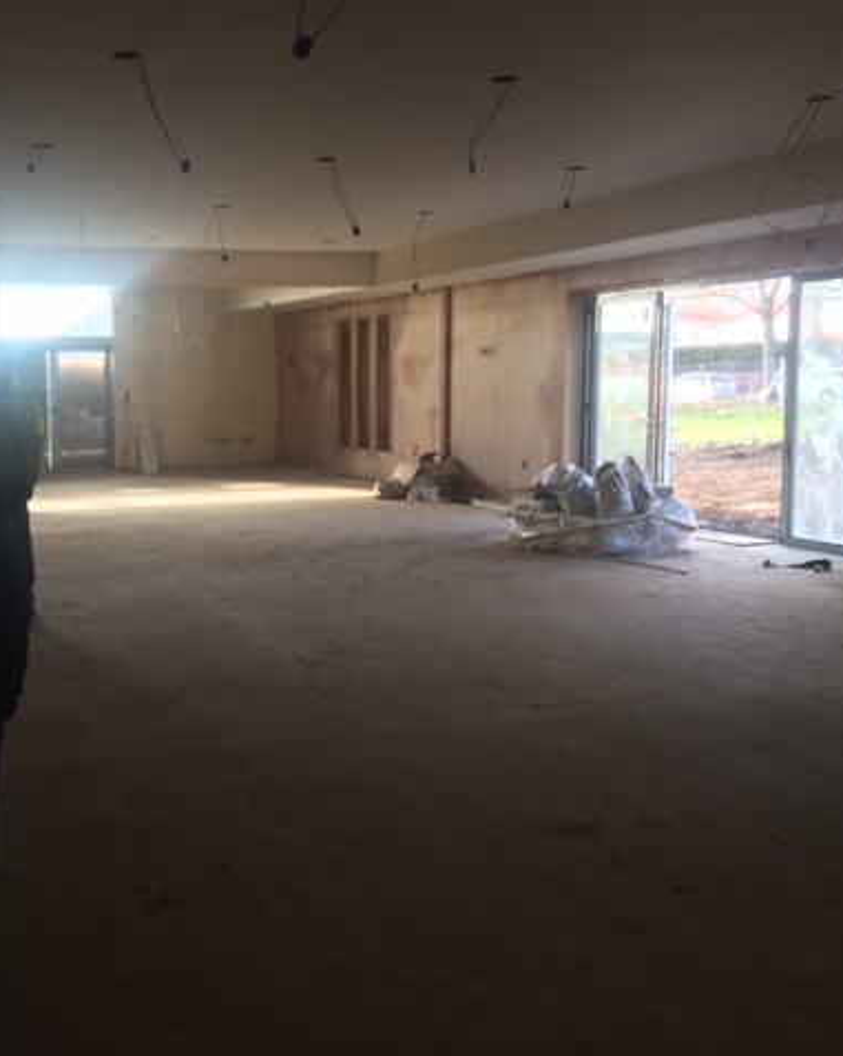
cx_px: 204
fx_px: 1186
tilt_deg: -8.6
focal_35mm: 38
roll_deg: +2.9
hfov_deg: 38.1
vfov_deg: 48.0
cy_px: 527
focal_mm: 4.15
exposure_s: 1/60
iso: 32
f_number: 2.2
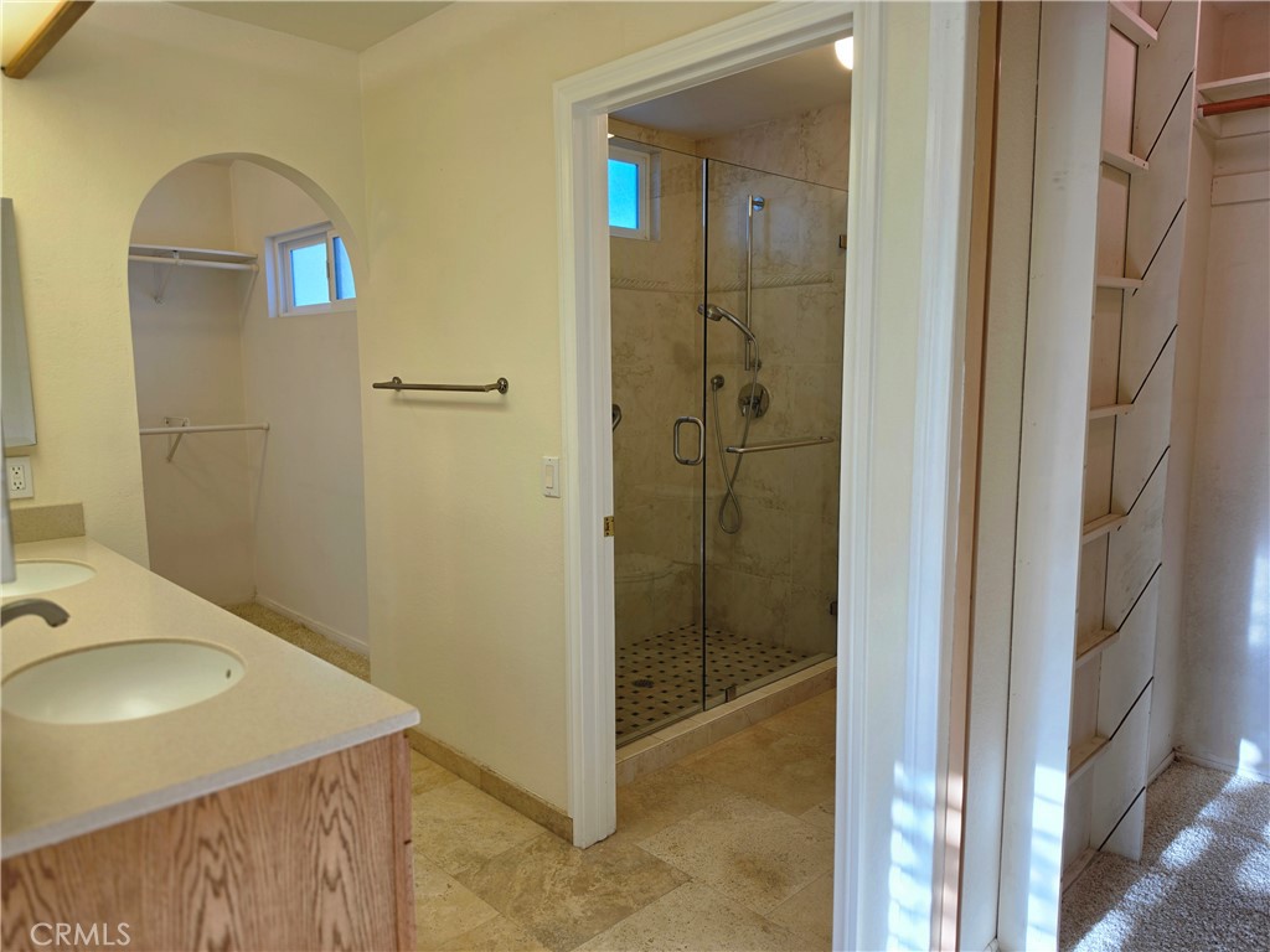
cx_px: 635
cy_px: 476
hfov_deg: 73.9
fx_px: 844
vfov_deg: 58.9
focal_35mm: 23
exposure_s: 1/120
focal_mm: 6.5
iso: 32
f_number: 1.4
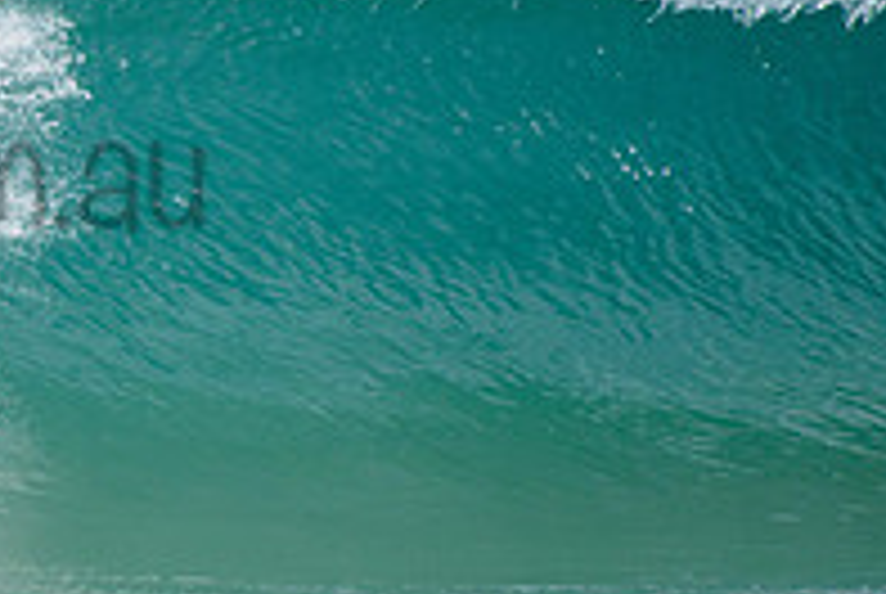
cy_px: 124
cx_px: -270
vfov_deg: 0.9
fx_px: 36207
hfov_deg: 1.4
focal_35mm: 1469
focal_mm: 500
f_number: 5.6
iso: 250
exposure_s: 1/2000
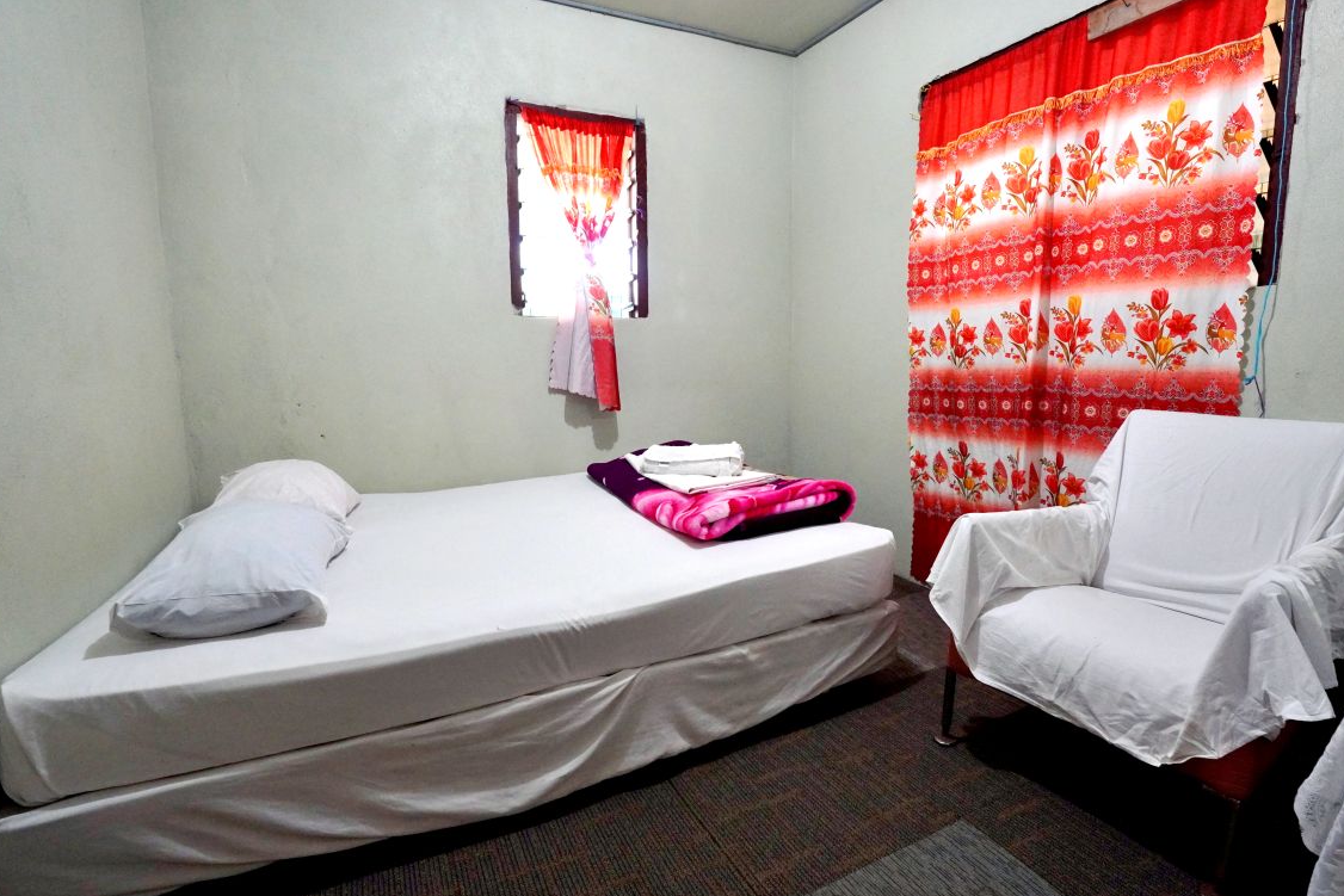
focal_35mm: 17
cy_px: 457
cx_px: 680
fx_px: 621
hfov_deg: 94.5
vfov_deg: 71.6
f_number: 6.3
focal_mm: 10.4
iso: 2500
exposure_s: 1/30
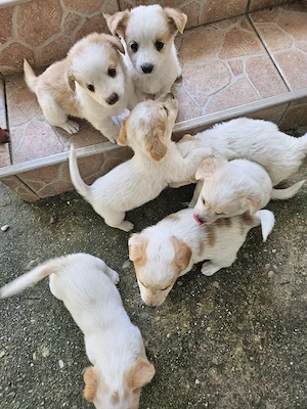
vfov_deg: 73.9
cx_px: 154
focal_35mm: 23
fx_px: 272
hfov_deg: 58.9
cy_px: 204
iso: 64
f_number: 1.8
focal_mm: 5.4
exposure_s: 1/192
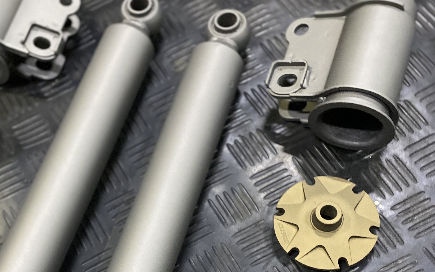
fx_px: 557
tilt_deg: -65.5
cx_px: 170
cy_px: 250
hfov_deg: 42.4
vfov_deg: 26.4
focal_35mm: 47
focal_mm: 4.25
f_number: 1.8
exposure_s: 1/50
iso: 400
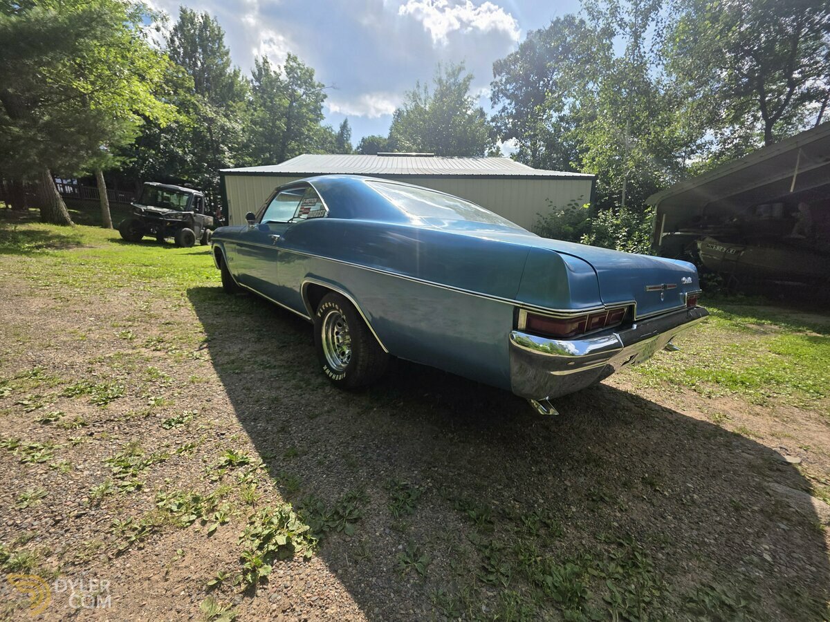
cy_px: 311
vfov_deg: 89.9
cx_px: 415
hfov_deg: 106.2
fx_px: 312
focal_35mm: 13
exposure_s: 1/1967
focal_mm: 2.2
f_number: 1.9
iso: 40
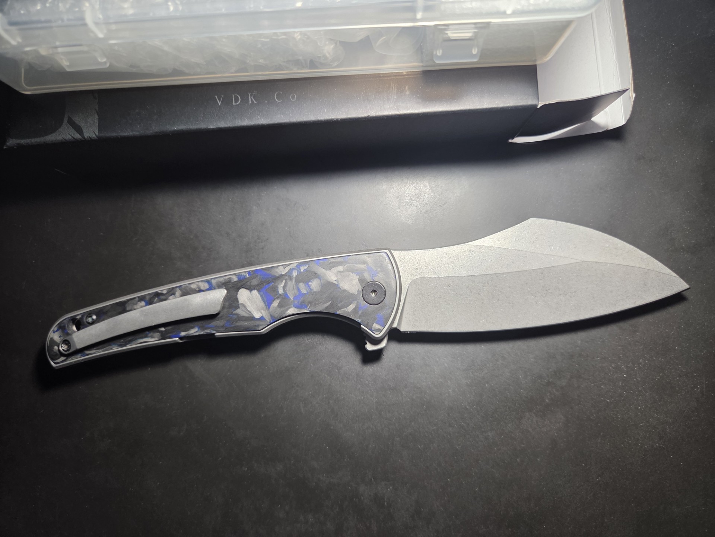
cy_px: 268
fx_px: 475
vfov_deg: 58.9
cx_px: 358
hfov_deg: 73.9
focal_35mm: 23
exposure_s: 1/61.3
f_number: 1.8
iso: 125
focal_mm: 5.4
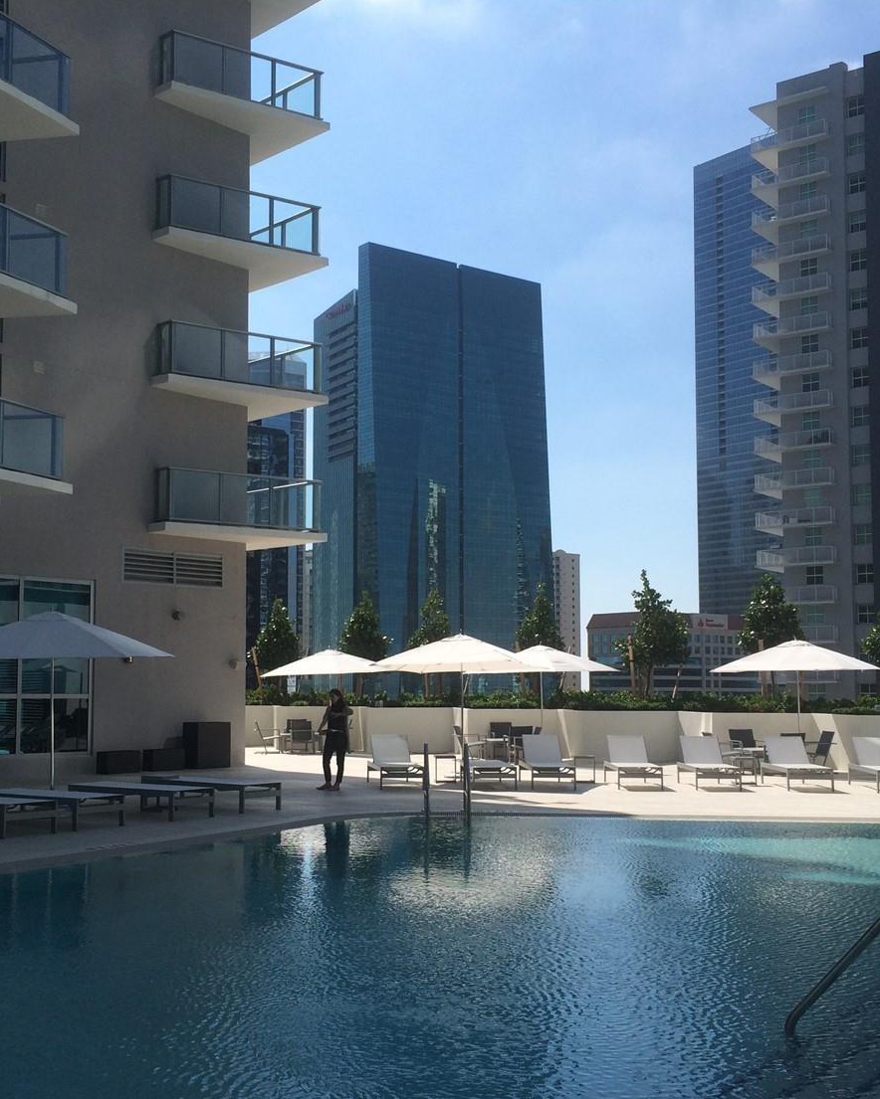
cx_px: 380
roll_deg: -0.7
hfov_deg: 36.4
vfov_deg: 44.8
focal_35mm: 41
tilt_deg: +3.8
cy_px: 590
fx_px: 1335
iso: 32
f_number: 2.2
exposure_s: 1/3425
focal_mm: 4.15
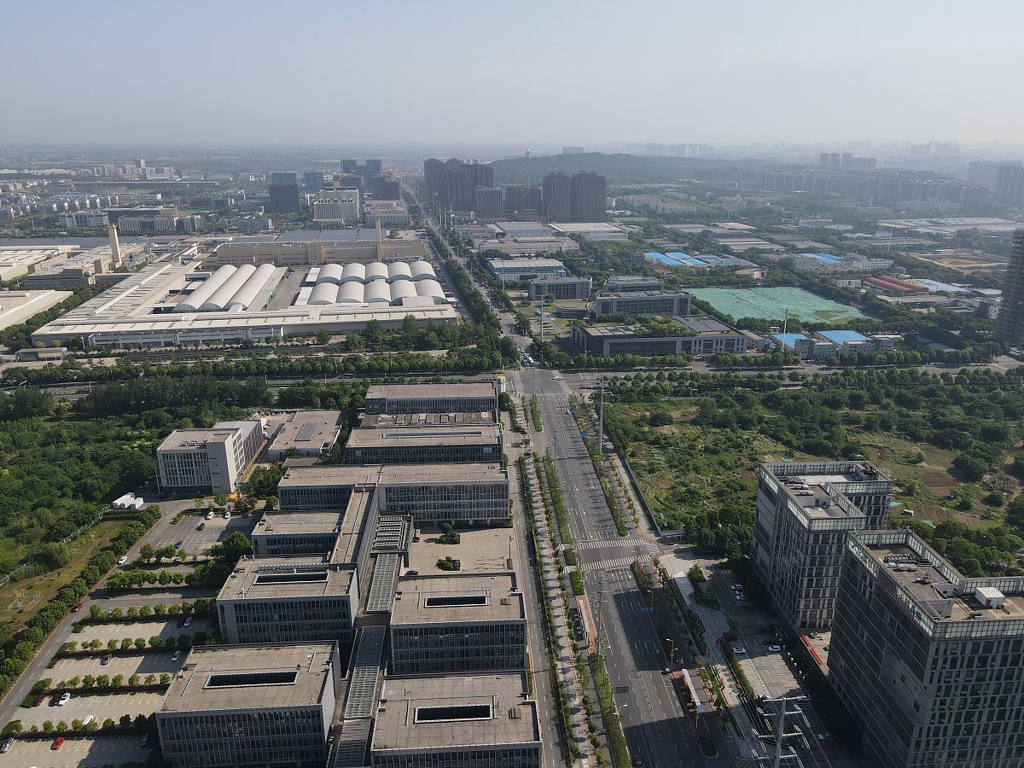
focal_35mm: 24
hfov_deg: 71.6
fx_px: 710
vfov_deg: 56.8
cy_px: 384
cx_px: 512
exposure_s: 1/800
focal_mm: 4.5
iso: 110
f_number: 2.8
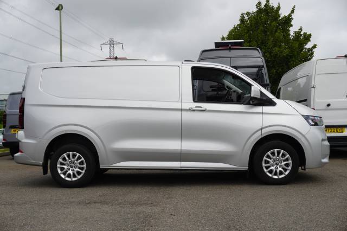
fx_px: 405
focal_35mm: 42
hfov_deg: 46.4
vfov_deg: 31.9
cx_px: 174
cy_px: 116
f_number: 9
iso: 100
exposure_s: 1/100
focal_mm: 28
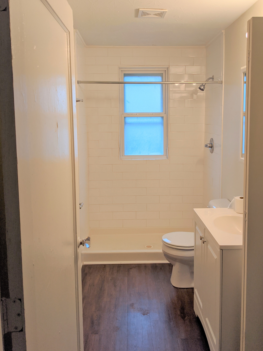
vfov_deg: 55.1
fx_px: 334
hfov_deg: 42.9
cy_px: 148
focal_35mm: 33
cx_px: 143
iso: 64
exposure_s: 1/120
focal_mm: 4.38
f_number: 1.73
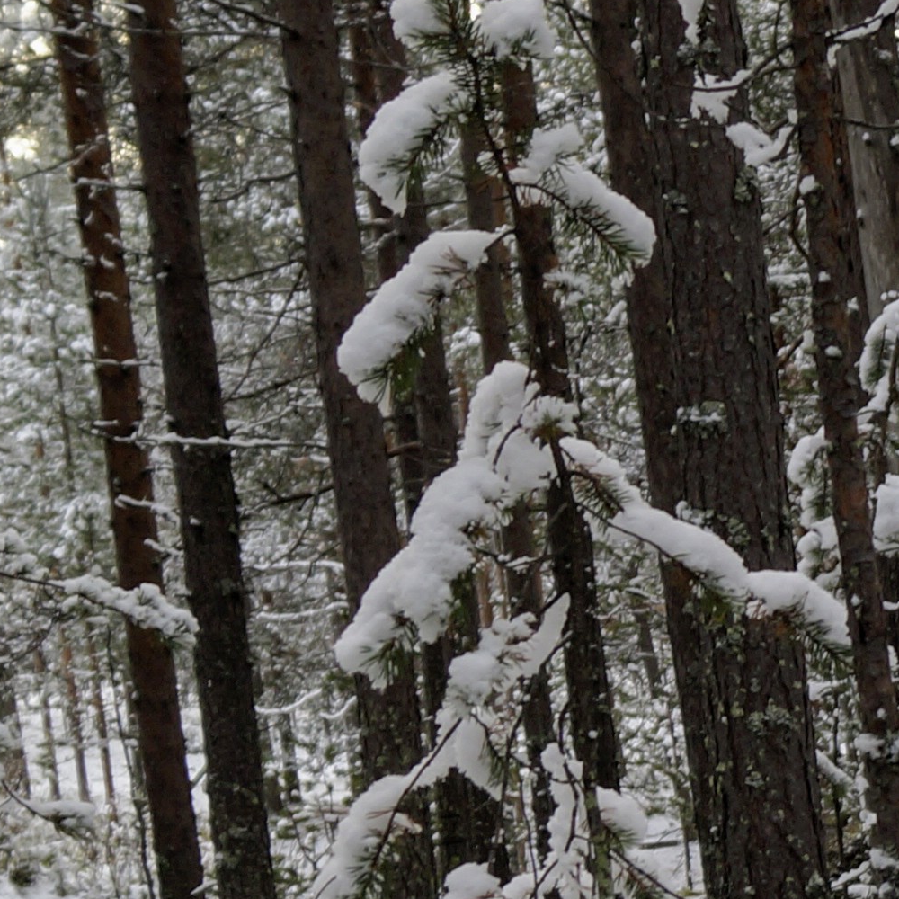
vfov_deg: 12.5
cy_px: 700
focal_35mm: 139
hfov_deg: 12.1
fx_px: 4084
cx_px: 1290
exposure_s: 1/160
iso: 100
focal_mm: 20
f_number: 4
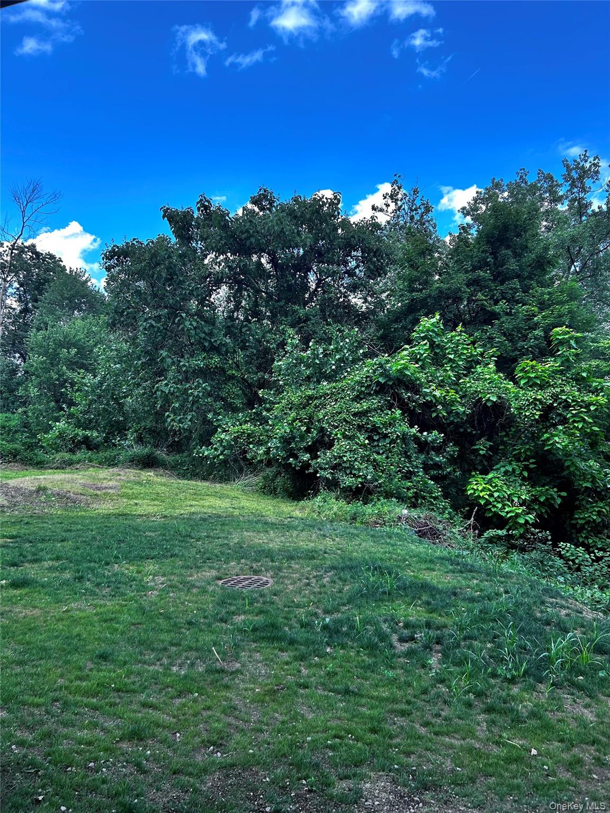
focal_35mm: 26
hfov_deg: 53.1
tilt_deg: -0.3
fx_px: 611
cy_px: 406
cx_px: 305
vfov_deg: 67.3
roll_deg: -1.0
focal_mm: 5.7
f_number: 1.5
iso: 50
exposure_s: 1/2994
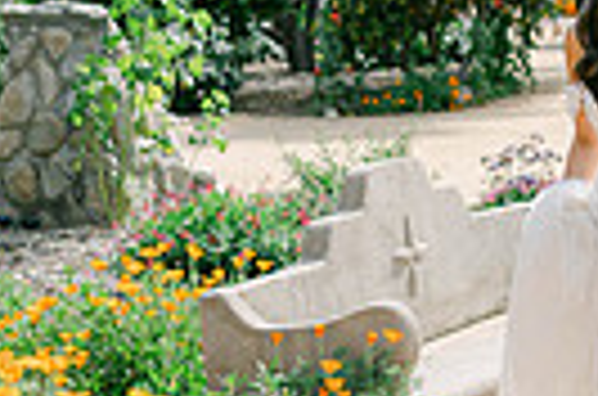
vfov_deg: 8.4
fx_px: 2701
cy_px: 63
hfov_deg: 11.9
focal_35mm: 163
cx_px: 952
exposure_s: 1/4000
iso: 100
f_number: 2.2
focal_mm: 35
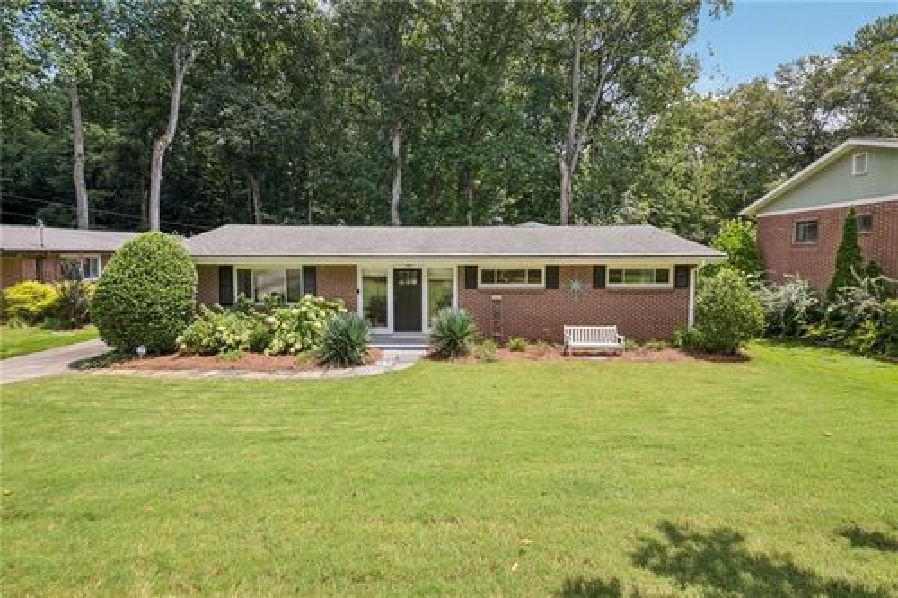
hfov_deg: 93.3
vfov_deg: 70.4
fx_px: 424
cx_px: 449
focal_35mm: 17
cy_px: 299
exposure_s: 1/100
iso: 64
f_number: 8
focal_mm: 17
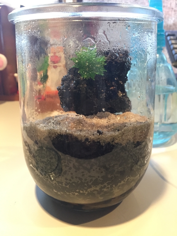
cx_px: 88
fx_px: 198
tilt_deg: -17.5
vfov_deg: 61.7
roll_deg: +1.2
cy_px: 118
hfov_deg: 48.2
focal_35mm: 29
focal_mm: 4.15
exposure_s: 1/15
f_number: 2.2
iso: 250
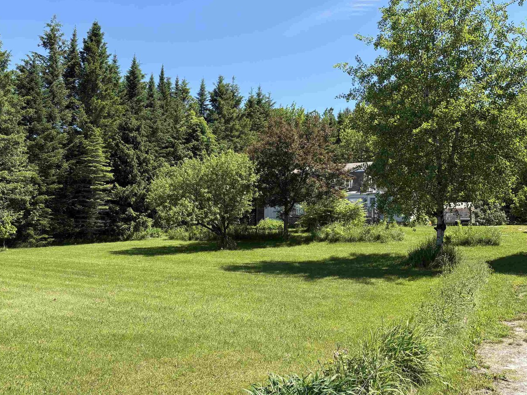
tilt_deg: +4.8
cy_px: 197
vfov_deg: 42.9
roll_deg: -2.7
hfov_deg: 54.7
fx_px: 502
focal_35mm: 33
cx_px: 196
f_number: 1.6
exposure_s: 1/1587
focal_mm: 5.96
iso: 50
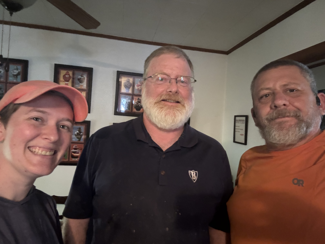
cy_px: 122
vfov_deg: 58.9
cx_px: 162
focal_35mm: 23
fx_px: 216
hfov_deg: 73.9
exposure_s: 1/15
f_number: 1.9
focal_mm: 2.69
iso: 640
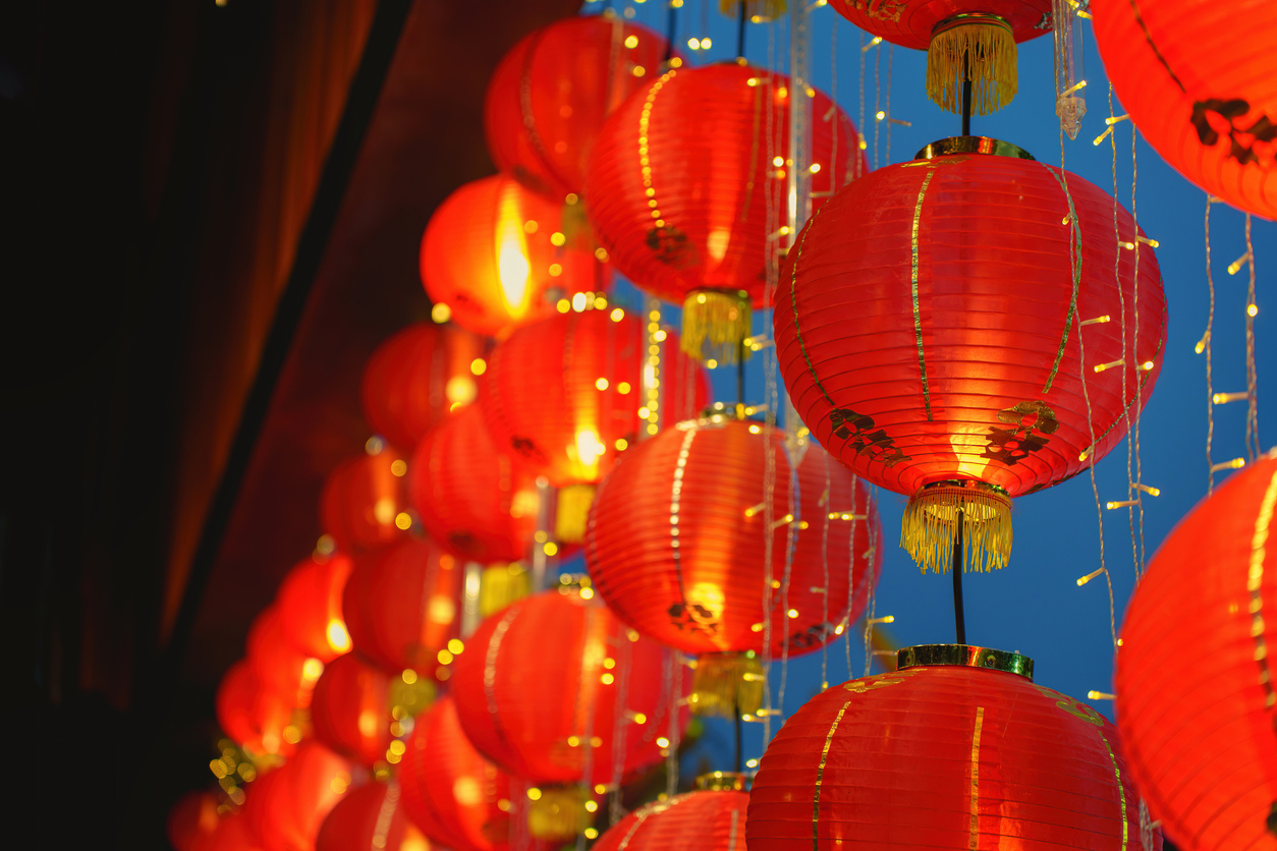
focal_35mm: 75
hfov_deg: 27.0
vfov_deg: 18.2
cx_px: 638
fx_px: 2660
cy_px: 426
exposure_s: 1/60
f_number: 2.8
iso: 400
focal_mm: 75
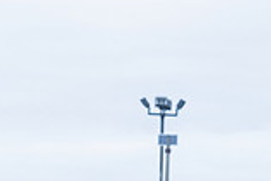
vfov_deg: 2.4
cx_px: -165
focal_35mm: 570
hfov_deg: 3.6
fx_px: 4290
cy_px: 150
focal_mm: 102
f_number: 5.6
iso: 4000
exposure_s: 1/800
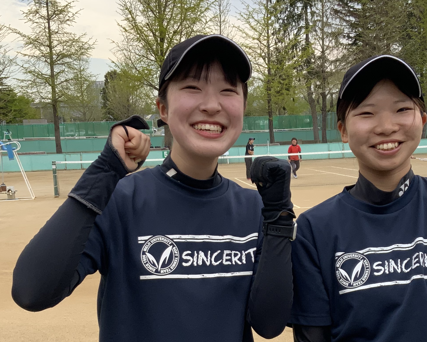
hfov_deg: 31.9
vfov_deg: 25.5
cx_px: 252
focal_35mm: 59
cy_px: 264
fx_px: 746
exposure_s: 1/365
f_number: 1.8
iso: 16
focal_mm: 3
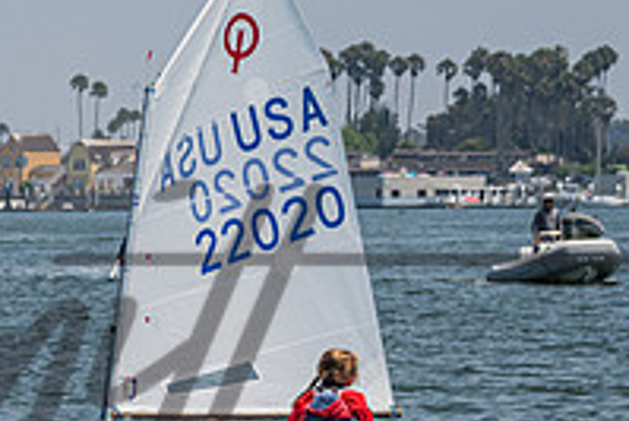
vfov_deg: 4.2
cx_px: -256
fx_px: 5700
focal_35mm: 326
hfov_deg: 6.3
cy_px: 327
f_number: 6.3
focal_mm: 89
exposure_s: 1/2000
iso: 320
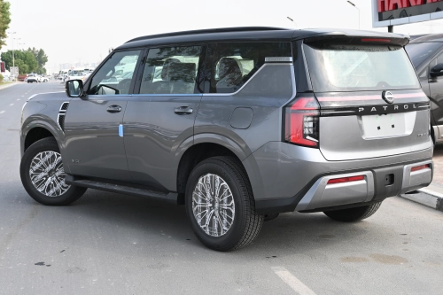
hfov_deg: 36.0
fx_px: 683
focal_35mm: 56
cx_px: 222
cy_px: 148
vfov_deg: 24.4
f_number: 5.6
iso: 110
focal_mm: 37
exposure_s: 1/250
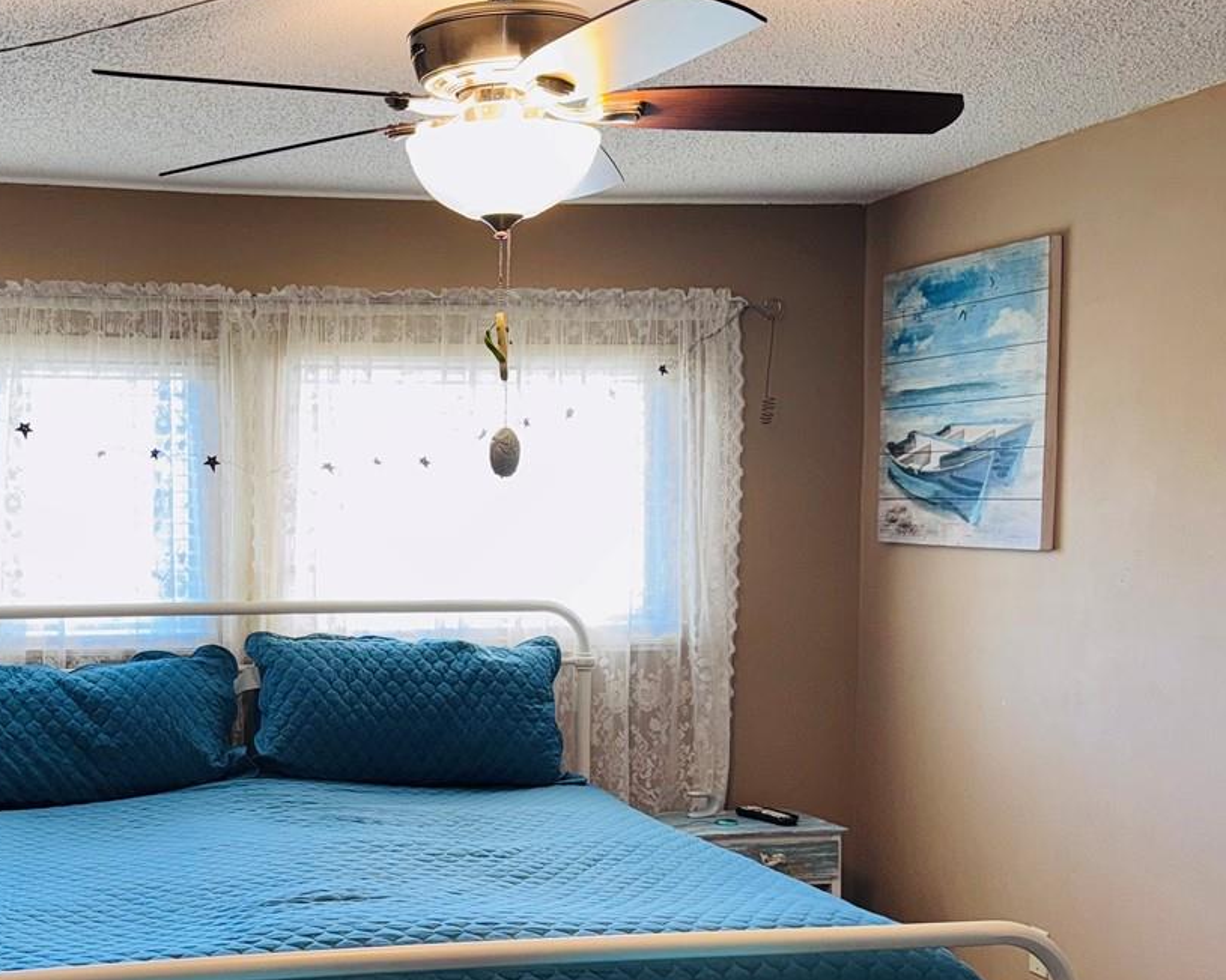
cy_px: 573
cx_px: 314
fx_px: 1669
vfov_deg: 32.7
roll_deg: -0.6
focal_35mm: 46
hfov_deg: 39.3
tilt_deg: -3.0
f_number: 1.78
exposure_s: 1/24
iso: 50
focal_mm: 6.76
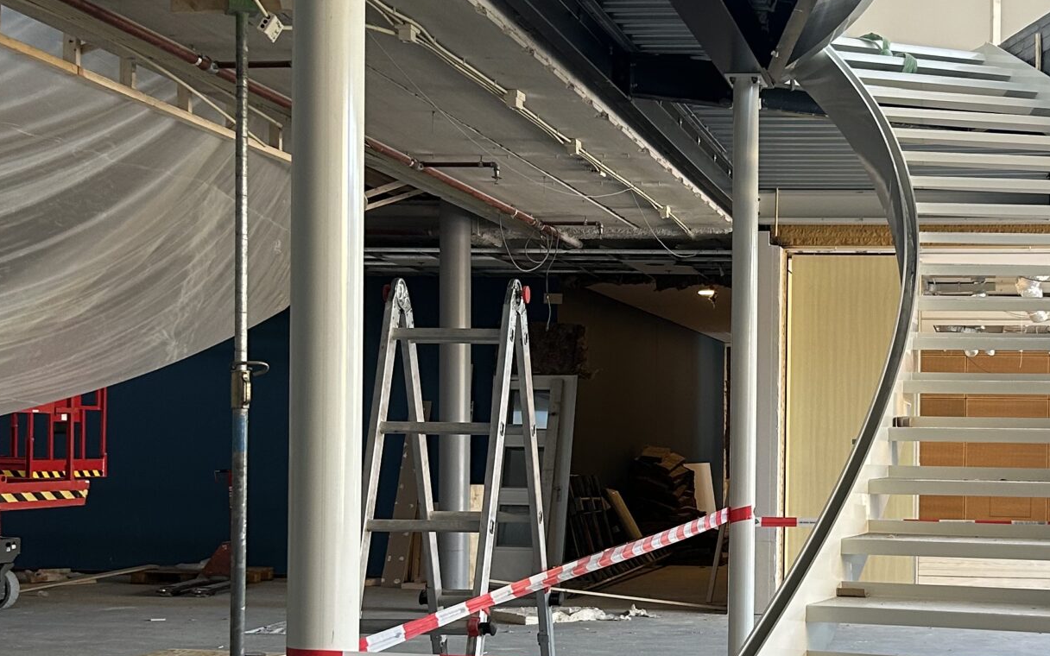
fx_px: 1660
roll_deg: -0.6
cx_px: 823
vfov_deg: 22.2
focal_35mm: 58
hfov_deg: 34.2
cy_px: 456
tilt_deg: +0.6
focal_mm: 5.7
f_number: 1.5
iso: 125
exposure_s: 1/120
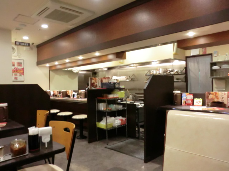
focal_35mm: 27
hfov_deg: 65.3
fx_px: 179
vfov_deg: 51.4
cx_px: 114
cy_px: 86
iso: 800
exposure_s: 1/25
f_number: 3.2
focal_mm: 4.9
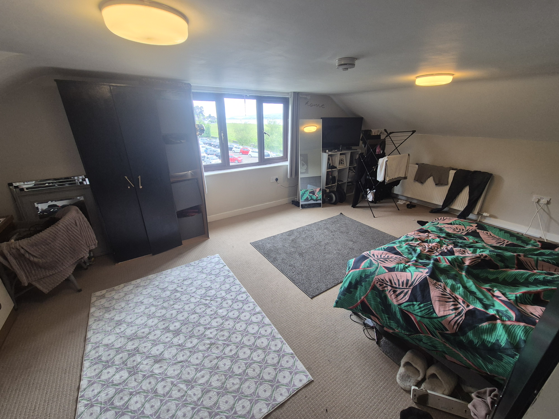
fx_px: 210
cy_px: 210
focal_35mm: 13
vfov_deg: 89.9
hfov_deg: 106.2
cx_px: 280
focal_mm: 2.2
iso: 125
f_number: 2.2
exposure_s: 1/50
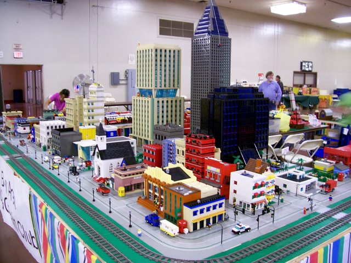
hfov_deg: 54.0
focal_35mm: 34
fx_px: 345
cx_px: 176
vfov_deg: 41.8
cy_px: 132
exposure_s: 1/8
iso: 160
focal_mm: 5.6
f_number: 2.7
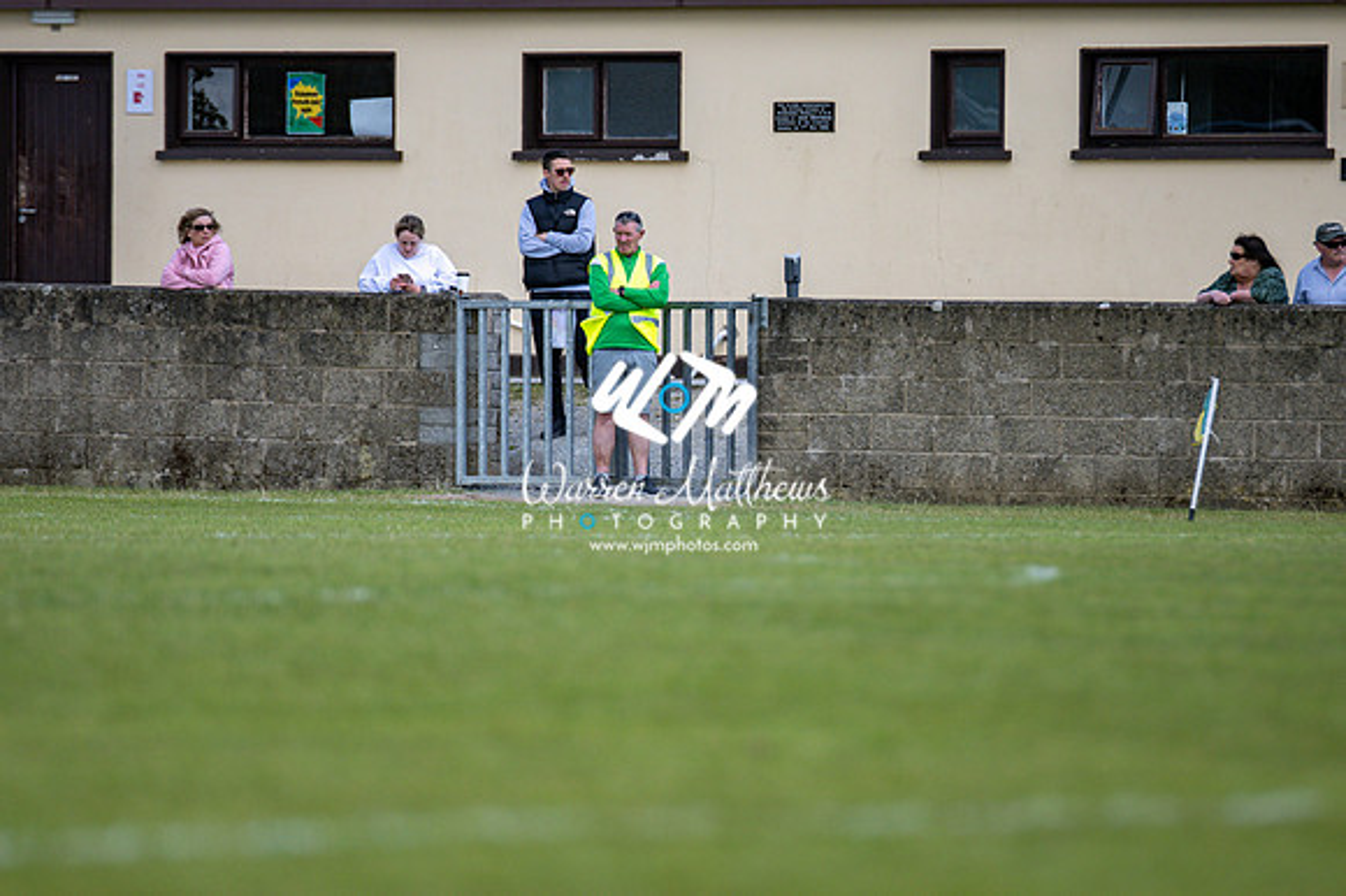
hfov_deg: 4.6
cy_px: 448
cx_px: 673
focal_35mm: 450
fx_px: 16815
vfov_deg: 3.1
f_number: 2.8
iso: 220
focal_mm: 300
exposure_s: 1/3200
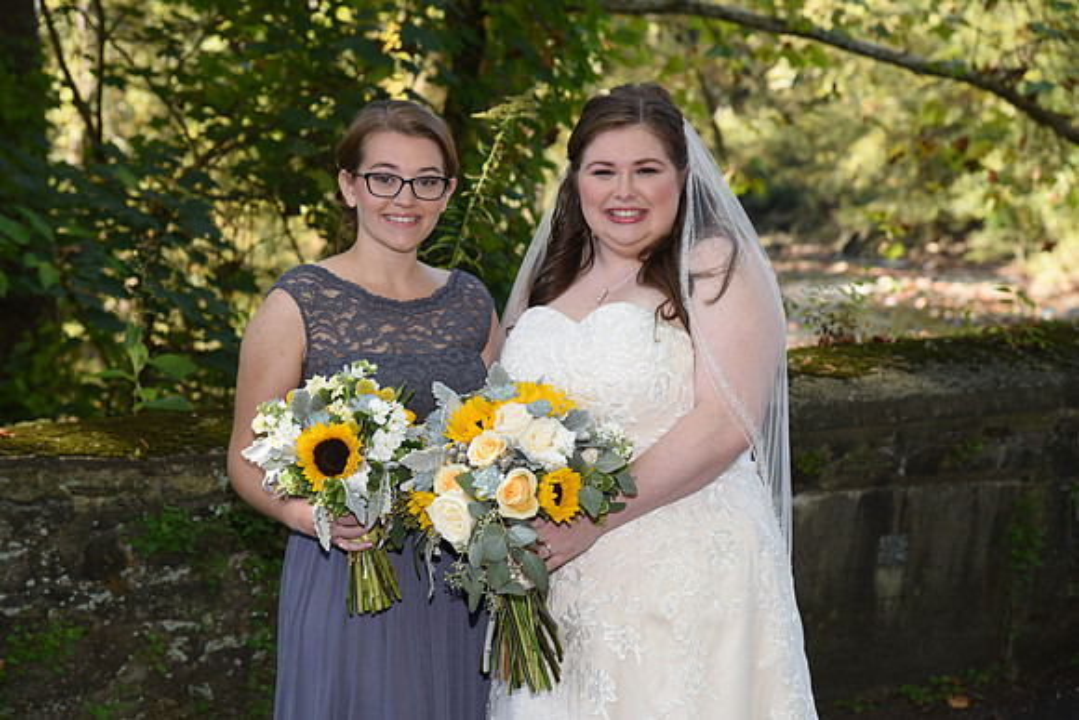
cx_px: 540
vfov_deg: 14.9
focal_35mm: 92
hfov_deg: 22.1
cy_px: 360
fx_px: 2758
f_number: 6.3
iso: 640
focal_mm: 92
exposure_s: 1/200
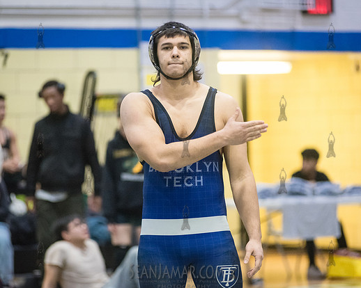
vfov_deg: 7.9
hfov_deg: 9.9
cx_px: 170
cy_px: 144
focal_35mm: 195
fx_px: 2083
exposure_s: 1/500
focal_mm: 170
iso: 8000
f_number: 3.2
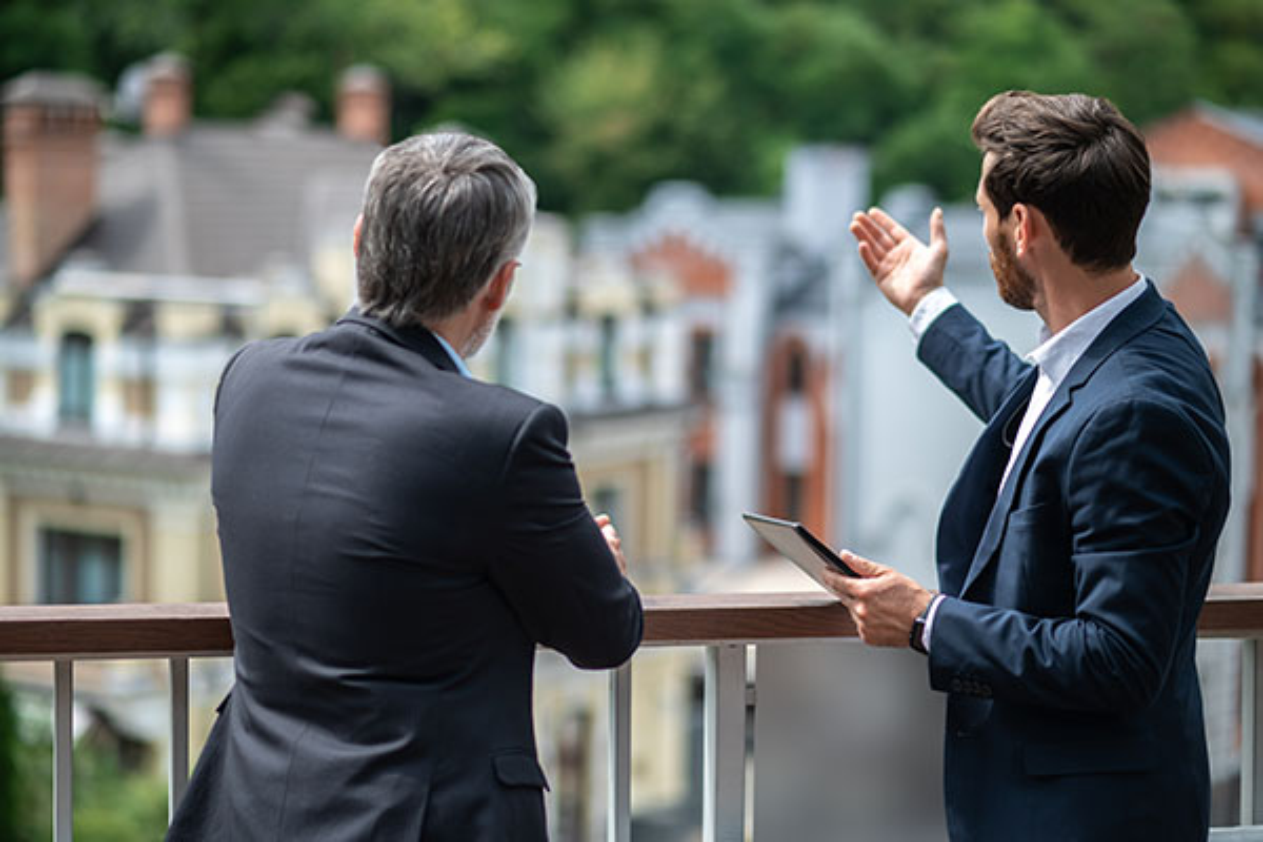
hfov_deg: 23.9
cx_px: 632
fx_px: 2982
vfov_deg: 16.1
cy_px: 421
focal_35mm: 85
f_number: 2.2
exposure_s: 1/3200
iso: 200
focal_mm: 85
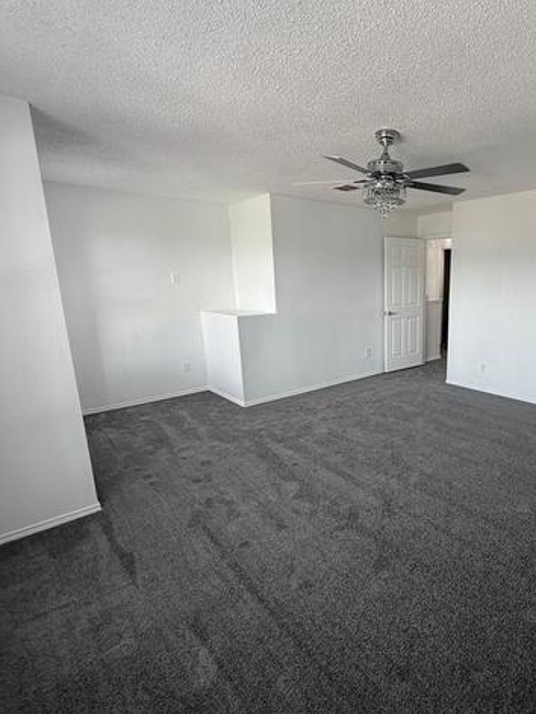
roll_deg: +0.0
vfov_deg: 84.7
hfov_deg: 65.5
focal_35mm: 19
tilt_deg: -11.0
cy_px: 359
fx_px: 392
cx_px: 386
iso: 64
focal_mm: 2.22
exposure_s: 1/40
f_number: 2.2
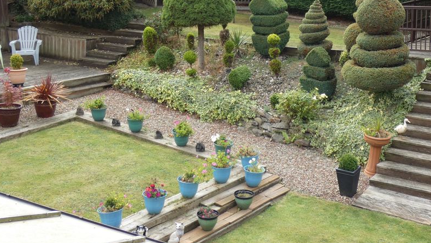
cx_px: 255
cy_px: 40
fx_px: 663
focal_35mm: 58
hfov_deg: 35.9
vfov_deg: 20.4
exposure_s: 1/160
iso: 80
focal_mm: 7.3
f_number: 3.6
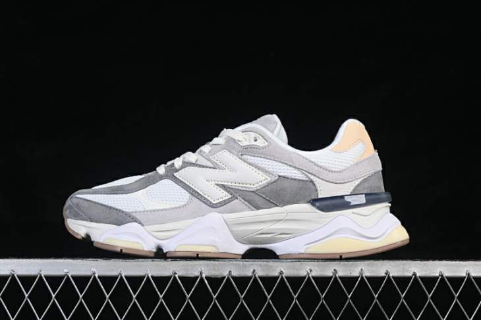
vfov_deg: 18.2
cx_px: 240
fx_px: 1002
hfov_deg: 27.0
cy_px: 160
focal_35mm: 75
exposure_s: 1/80
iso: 160
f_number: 8
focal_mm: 50
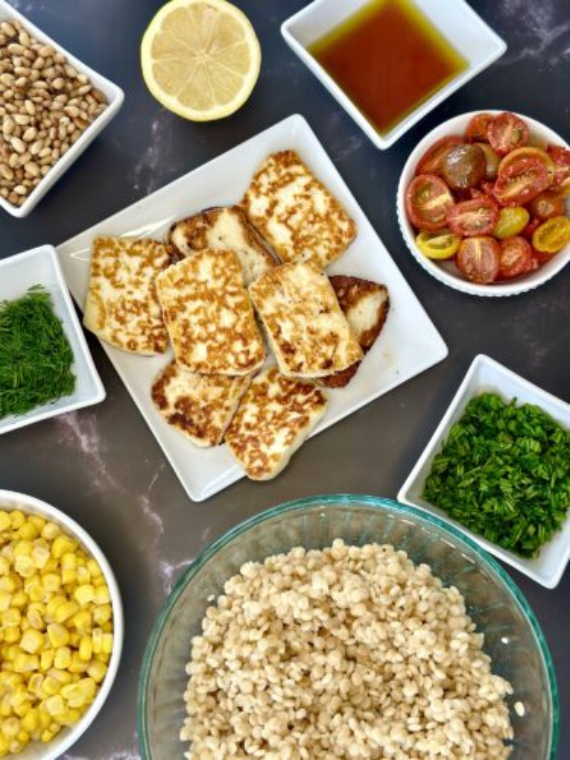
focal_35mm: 48
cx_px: 285
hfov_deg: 30.3
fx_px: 1054
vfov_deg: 39.7
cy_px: 380
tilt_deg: -79.3
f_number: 1.78
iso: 100
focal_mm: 6.86
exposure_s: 1/120
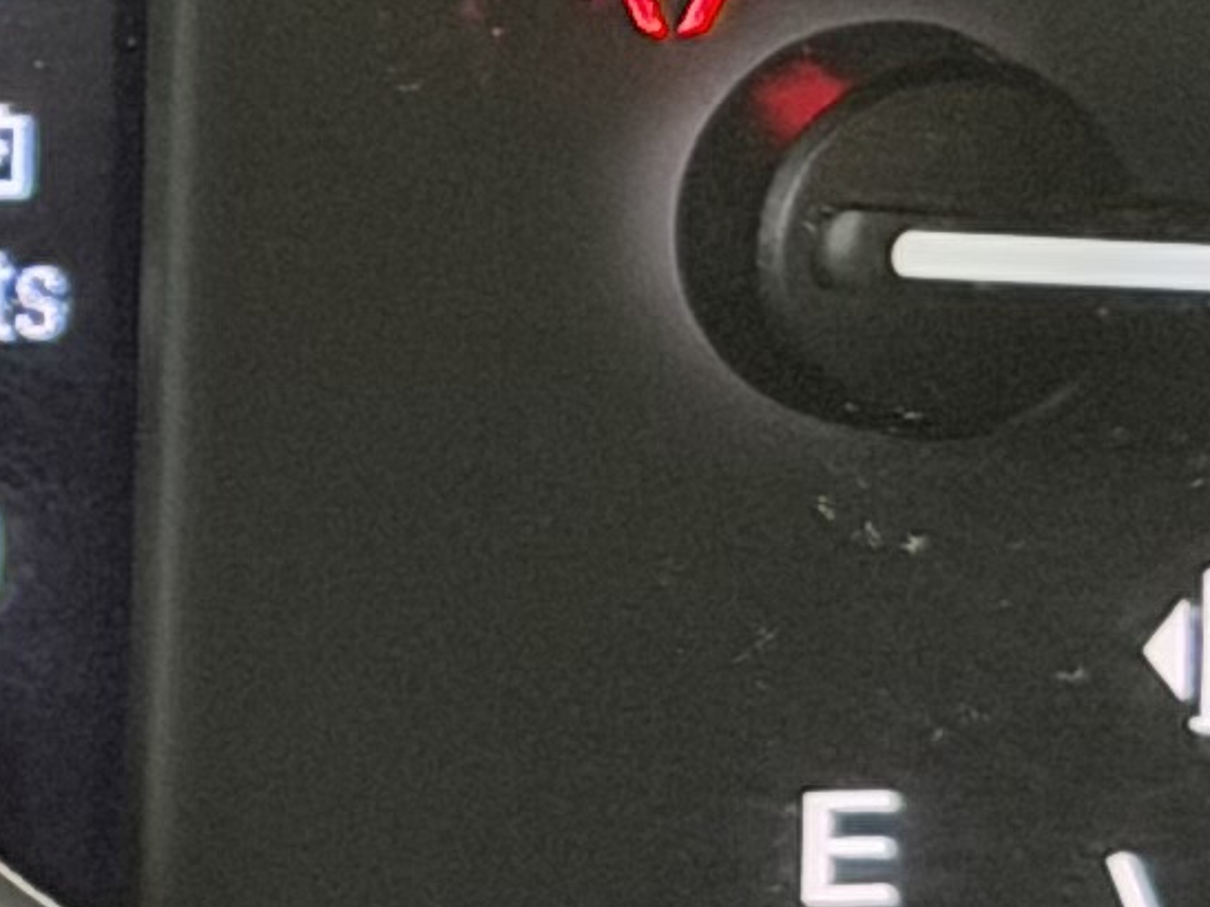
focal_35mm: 354
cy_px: 51
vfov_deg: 4.2
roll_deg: -0.2
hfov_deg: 5.3
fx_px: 12371
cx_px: -2243
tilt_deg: -17.5
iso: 250
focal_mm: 6.76
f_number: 1.78
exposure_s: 1/60
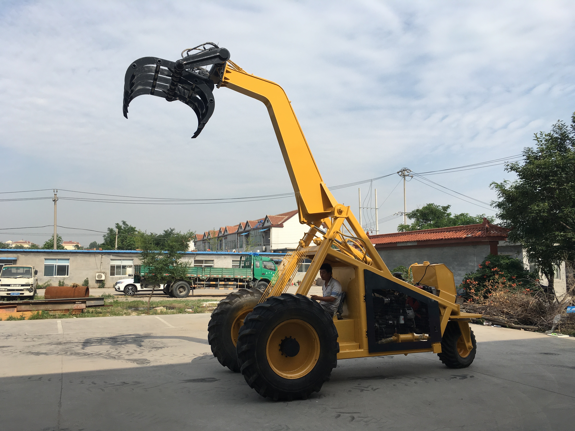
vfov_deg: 48.2
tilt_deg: +5.9
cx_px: 288
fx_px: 482
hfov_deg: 61.7
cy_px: 216
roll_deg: -0.5
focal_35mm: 29
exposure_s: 1/1672
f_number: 2.2
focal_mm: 4.15
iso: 25
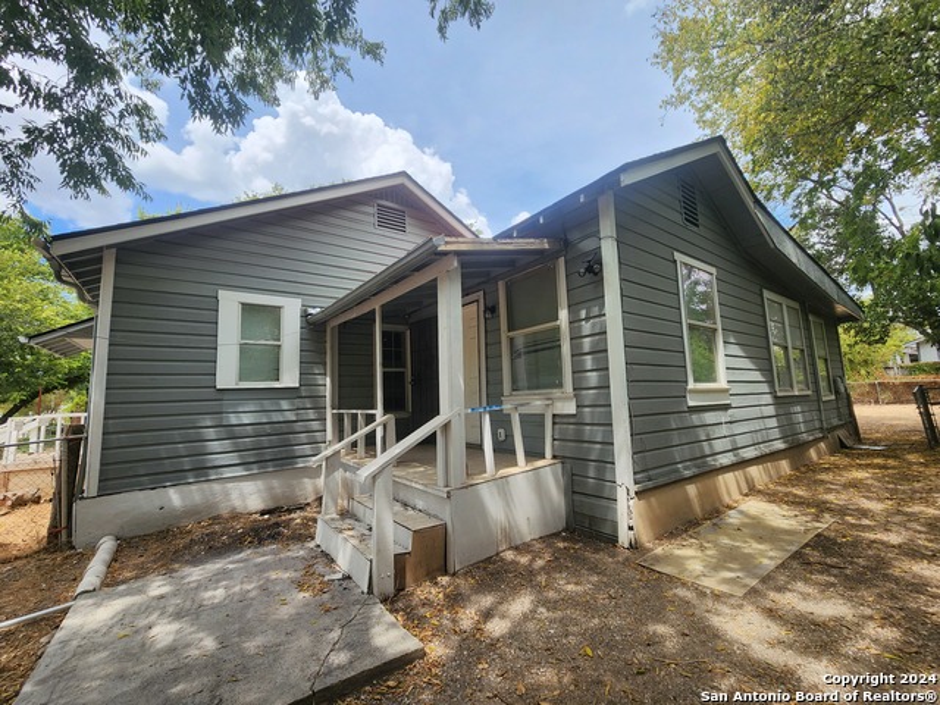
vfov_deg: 89.9
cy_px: 352
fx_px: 353
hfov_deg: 106.2
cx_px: 470
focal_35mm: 13
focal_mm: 2.2
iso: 50
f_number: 2.2
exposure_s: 1/1076
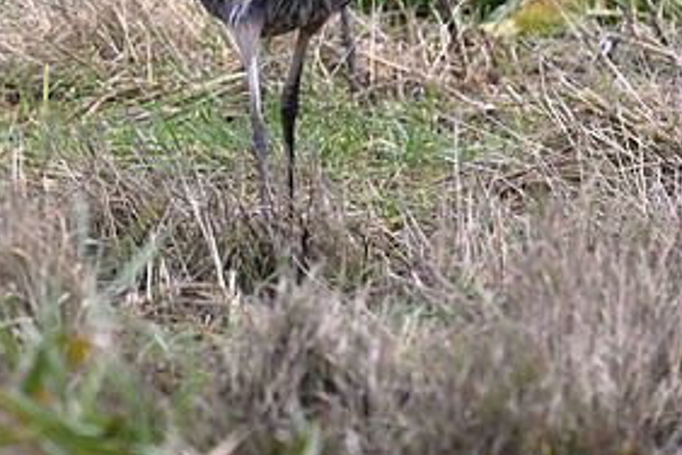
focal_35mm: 1645
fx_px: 31161
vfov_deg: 0.8
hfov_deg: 1.3
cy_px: -11
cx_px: 179
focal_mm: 800
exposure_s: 1/800
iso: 1000
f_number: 6.3
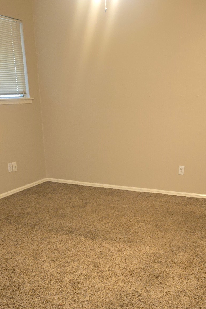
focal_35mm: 42
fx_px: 360
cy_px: 252
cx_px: 137
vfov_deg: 43.9
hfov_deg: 31.7
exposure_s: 1/15
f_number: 1.8
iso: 125
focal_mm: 5.4
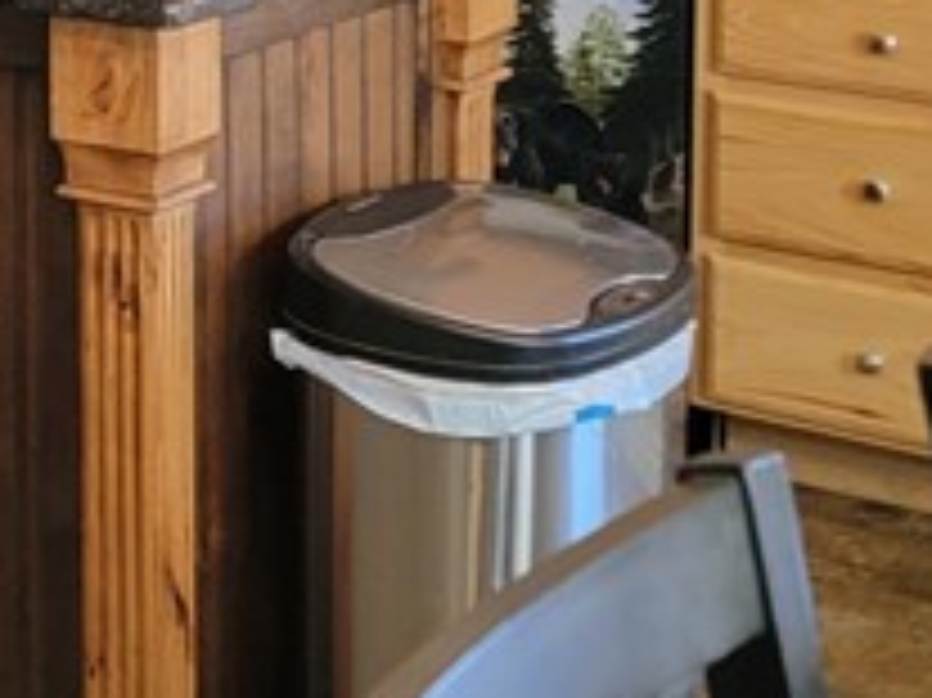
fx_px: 3202
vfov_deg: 11.9
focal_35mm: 119
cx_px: -684
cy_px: -351
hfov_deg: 14.7
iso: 250
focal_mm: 6.7
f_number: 1.8
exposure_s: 1/120
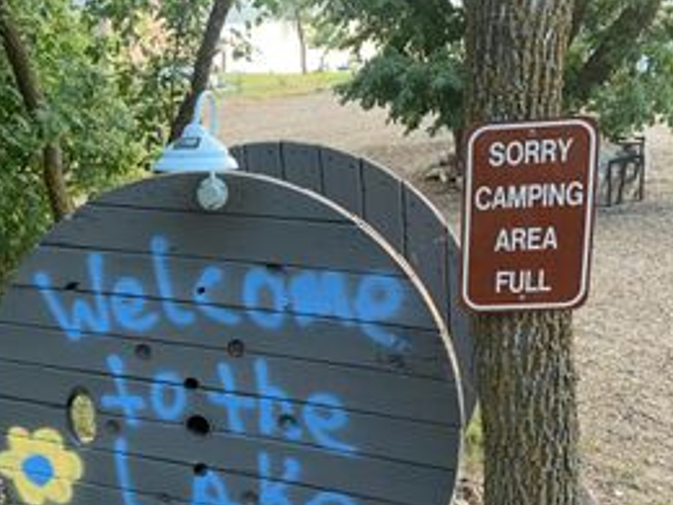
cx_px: 85
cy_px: 449
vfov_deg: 28.1
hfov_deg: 36.2
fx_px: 972
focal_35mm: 50
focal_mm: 4.25
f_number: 1.8
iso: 80
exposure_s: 1/121
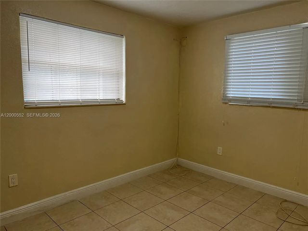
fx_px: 231
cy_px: 116
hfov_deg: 67.3
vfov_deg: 53.1
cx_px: 154
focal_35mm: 26
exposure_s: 1/120
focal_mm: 5.7
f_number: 1.5
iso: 80
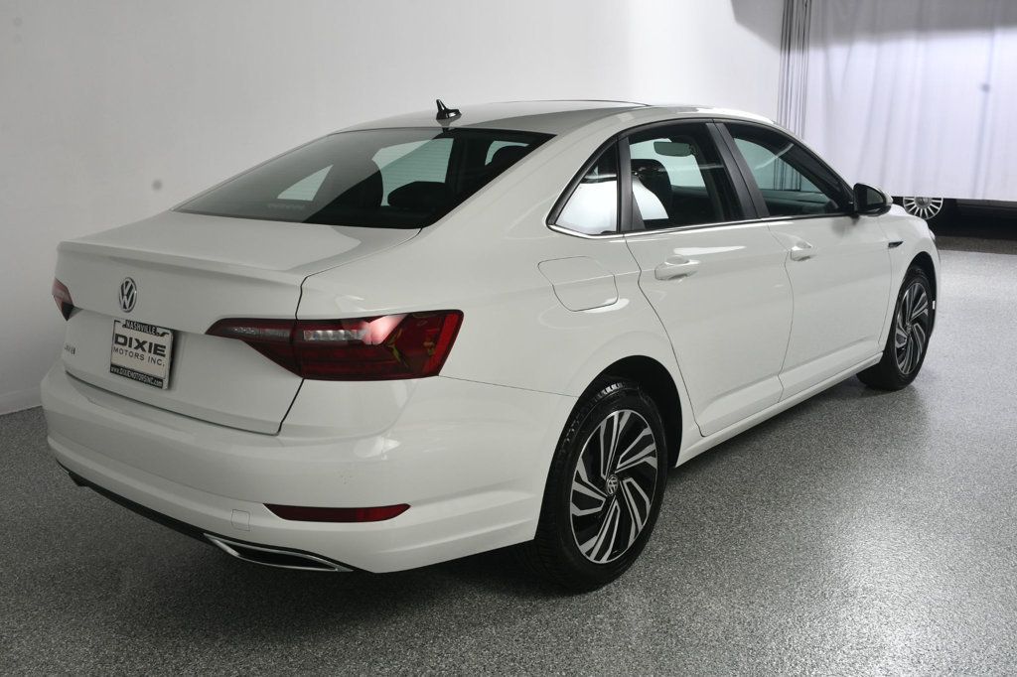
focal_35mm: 34
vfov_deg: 38.9
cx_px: 508
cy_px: 338
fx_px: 960
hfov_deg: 55.8
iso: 100
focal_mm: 23
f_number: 13
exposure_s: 1/160
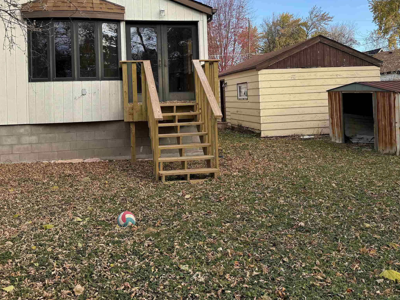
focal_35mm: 36
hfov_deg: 51.4
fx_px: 416
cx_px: 202
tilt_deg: +1.8
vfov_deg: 38.9
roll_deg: +1.9
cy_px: 87
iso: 80
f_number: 1.78
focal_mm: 6.76
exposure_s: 1/2000
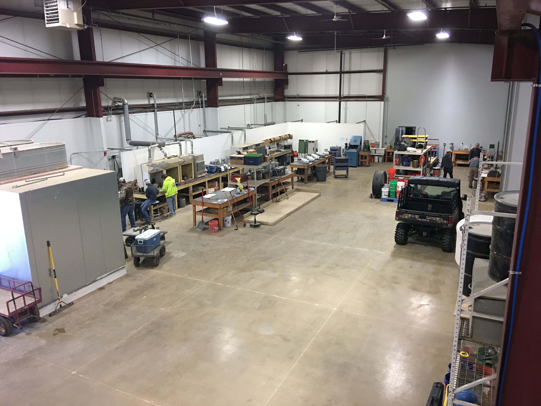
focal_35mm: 29
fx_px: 453
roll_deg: +0.2
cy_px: 203
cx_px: 270
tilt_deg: -12.9
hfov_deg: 61.7
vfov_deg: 48.2
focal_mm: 4.15
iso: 80
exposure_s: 1/15
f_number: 2.2
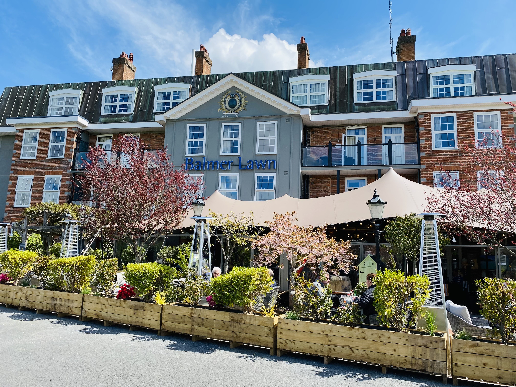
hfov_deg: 67.3
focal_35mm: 26
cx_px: 258
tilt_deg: +8.6
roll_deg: -1.5
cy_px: 194
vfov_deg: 53.1
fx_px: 388
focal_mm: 4.25
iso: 32
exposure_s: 1/1678
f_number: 1.8
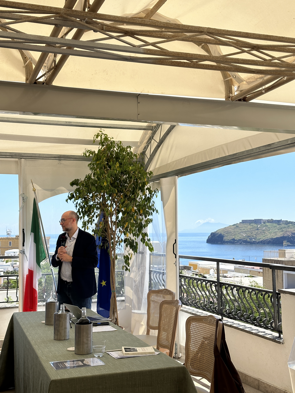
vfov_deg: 39.7
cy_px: 196
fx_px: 545
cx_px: 148
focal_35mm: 48
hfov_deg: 30.3
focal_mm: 6.86
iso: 64
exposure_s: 1/2890
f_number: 1.78
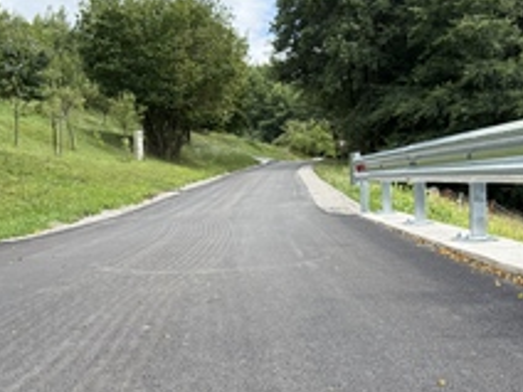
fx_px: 771
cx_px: 249
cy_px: 291
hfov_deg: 37.5
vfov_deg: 28.2
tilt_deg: -5.9
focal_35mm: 51
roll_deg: +2.5
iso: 100
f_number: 1.78
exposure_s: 1/1901
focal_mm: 6.76
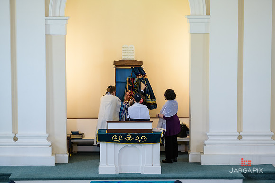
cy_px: 92
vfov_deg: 13.4
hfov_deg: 20.0
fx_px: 779
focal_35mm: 102
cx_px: 138
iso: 1000
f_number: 3.2
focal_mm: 102
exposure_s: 1/200
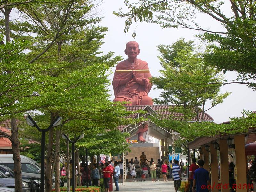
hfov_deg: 22.5
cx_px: 128
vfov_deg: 17.0
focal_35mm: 87
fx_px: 643
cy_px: 96
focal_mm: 14.5
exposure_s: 1/383
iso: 50
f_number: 4.4
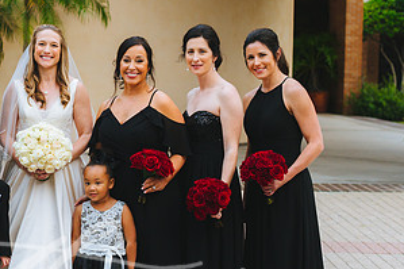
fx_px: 1088
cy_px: 143
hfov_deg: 20.6
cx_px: 41
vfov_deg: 14.1
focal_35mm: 97
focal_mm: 50
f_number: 3.2
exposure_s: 1/640
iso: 1000
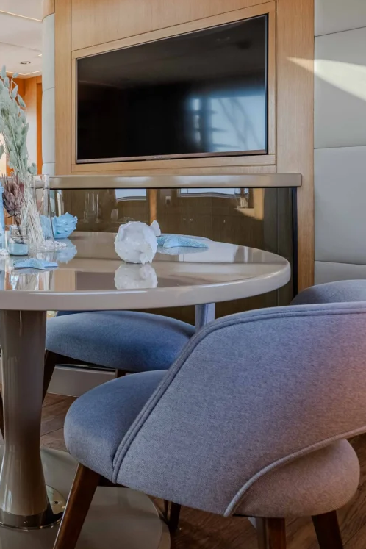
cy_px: 200
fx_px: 549
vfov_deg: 52.5
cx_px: -52
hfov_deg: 31.9
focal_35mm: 36
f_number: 4.5
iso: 400
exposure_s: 1/2000
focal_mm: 14
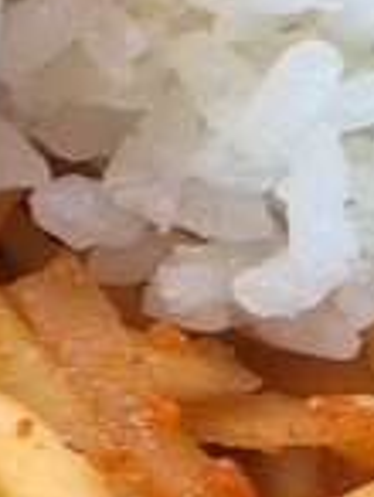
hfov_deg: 6.8
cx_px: 3
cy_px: -596
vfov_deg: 8.4
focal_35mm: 220
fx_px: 3160
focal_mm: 5.4
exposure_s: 1/182
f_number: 1.8
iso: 160
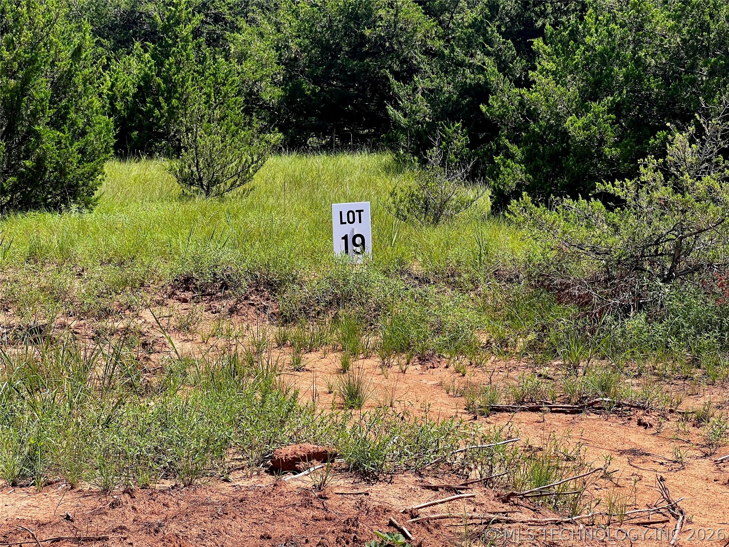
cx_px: 364
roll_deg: -1.6
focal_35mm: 77
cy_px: 274
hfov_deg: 25.3
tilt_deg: -6.9
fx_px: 1622
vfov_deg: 19.1
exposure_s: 1/419
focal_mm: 9
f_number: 2.8
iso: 32
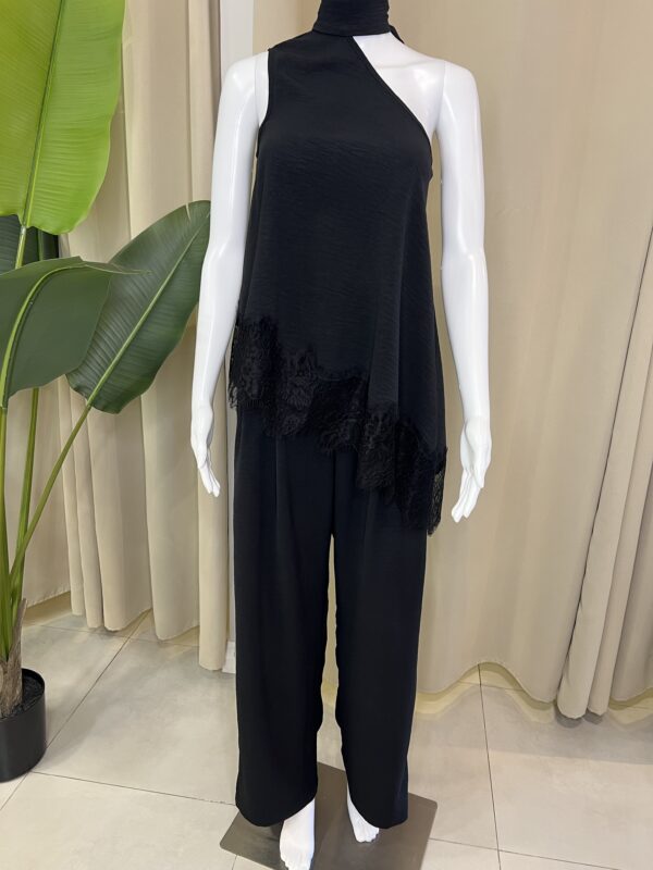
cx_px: 326
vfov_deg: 67.3
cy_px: 435
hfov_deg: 53.1
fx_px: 654
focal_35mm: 26
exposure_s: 1/60
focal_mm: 5.7
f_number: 1.5
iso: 80
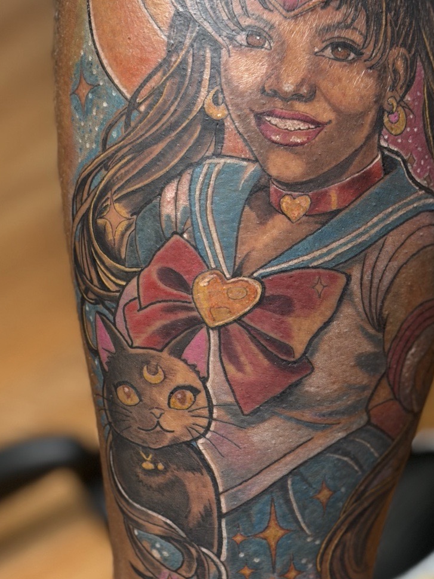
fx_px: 1721
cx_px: 301
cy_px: 277
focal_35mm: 103
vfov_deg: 19.1
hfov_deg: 14.3
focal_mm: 5.96
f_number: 1.6
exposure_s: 1/40
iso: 100
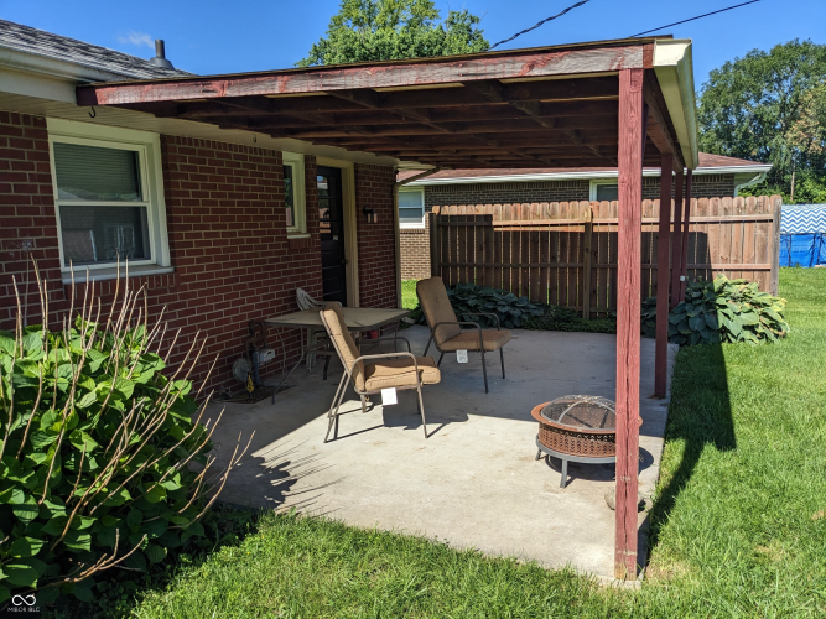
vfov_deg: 51.3
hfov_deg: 65.3
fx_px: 644
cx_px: 413
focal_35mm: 27
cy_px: 310
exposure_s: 1/3356
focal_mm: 4.38
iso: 62
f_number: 1.73
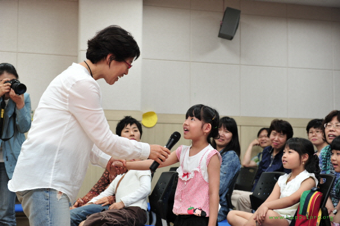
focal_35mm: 52
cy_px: 113
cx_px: 170
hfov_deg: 38.2
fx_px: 491
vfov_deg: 25.9
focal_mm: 52
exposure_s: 1/100
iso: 400
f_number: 4
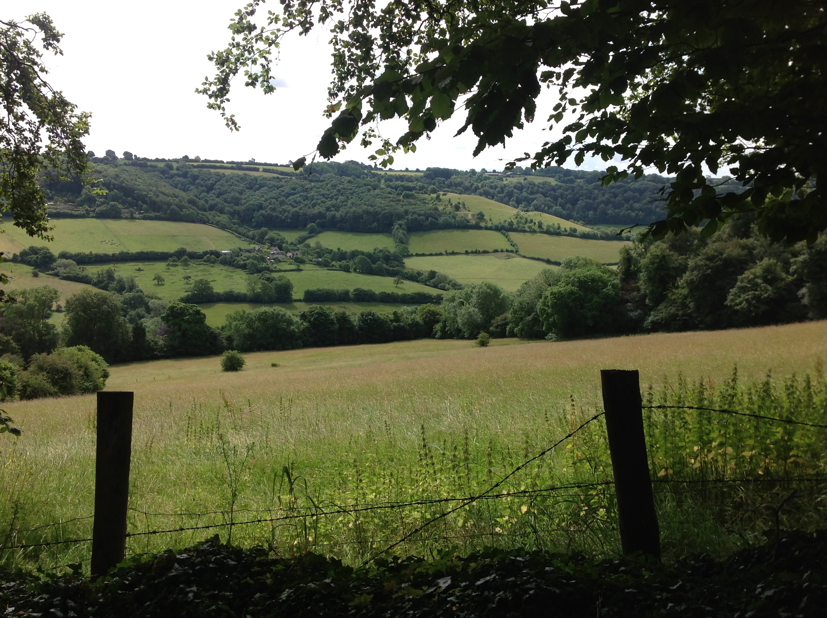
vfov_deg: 40.6
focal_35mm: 35
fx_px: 835
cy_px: 309
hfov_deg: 52.7
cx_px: 414
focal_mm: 4.28
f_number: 2.4
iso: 50
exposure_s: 1/1314
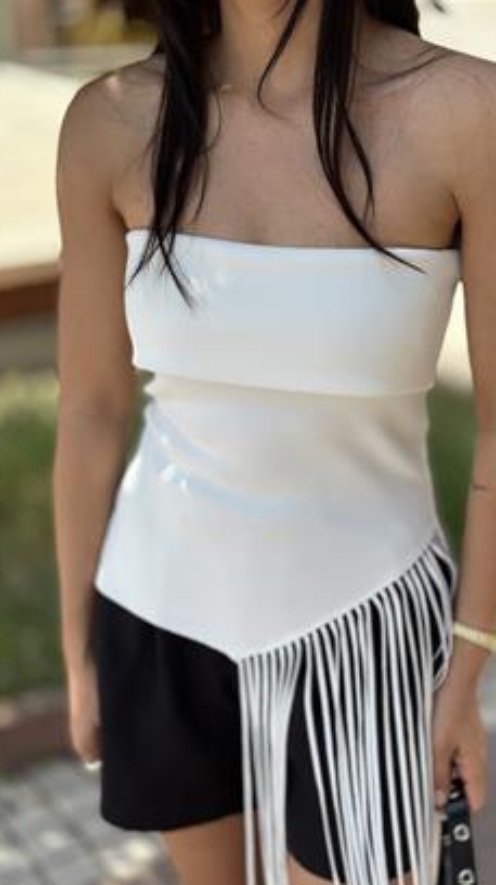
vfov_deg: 39.2
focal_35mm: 53
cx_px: 286
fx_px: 1241
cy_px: 446
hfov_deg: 22.6
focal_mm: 6.86
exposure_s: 1/2203
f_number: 1.78
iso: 80
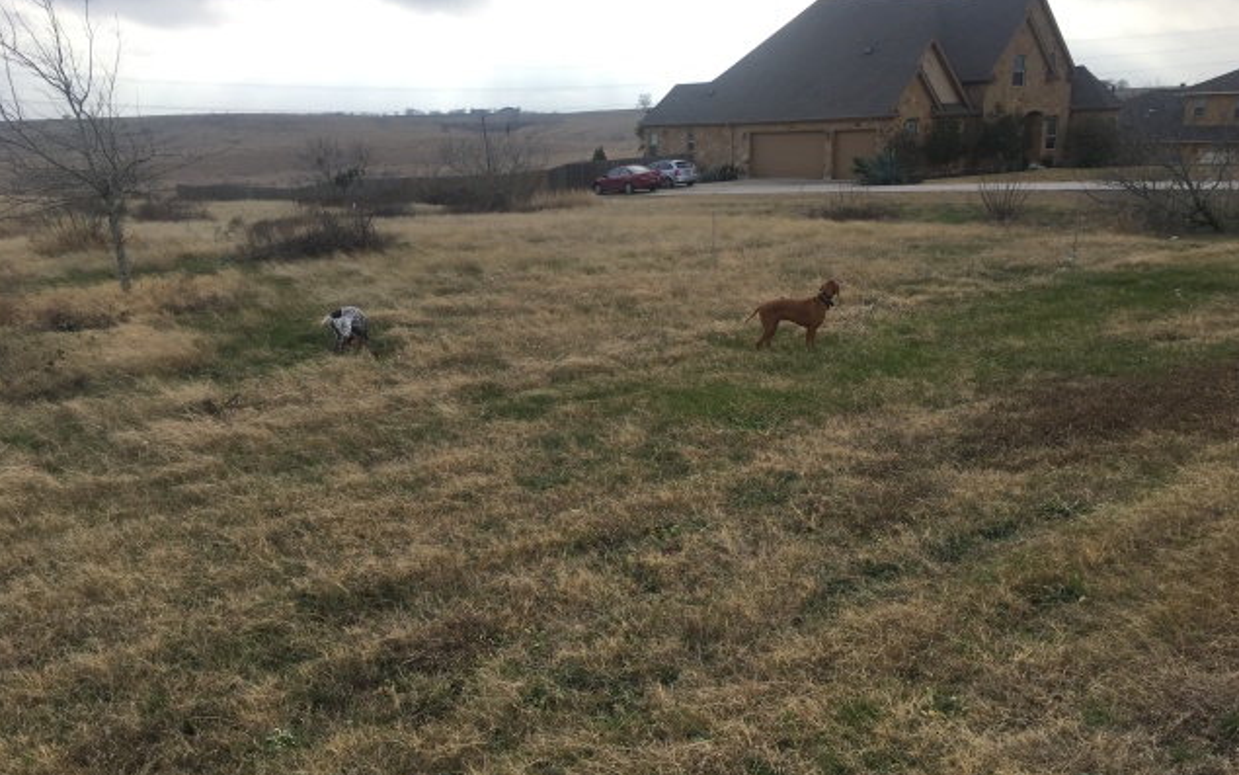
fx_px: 1047
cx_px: 619
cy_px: 429
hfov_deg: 61.2
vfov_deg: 40.6
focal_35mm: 31
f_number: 2.2
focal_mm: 4.15
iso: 25
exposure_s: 1/625
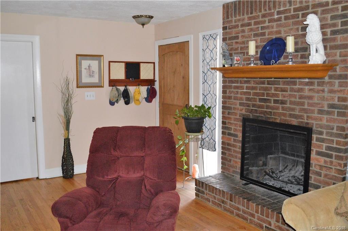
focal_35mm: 33
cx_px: 174
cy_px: 116
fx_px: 319
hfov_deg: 57.3
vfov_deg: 39.9
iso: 2500
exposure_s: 1/60
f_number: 3.8
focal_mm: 22
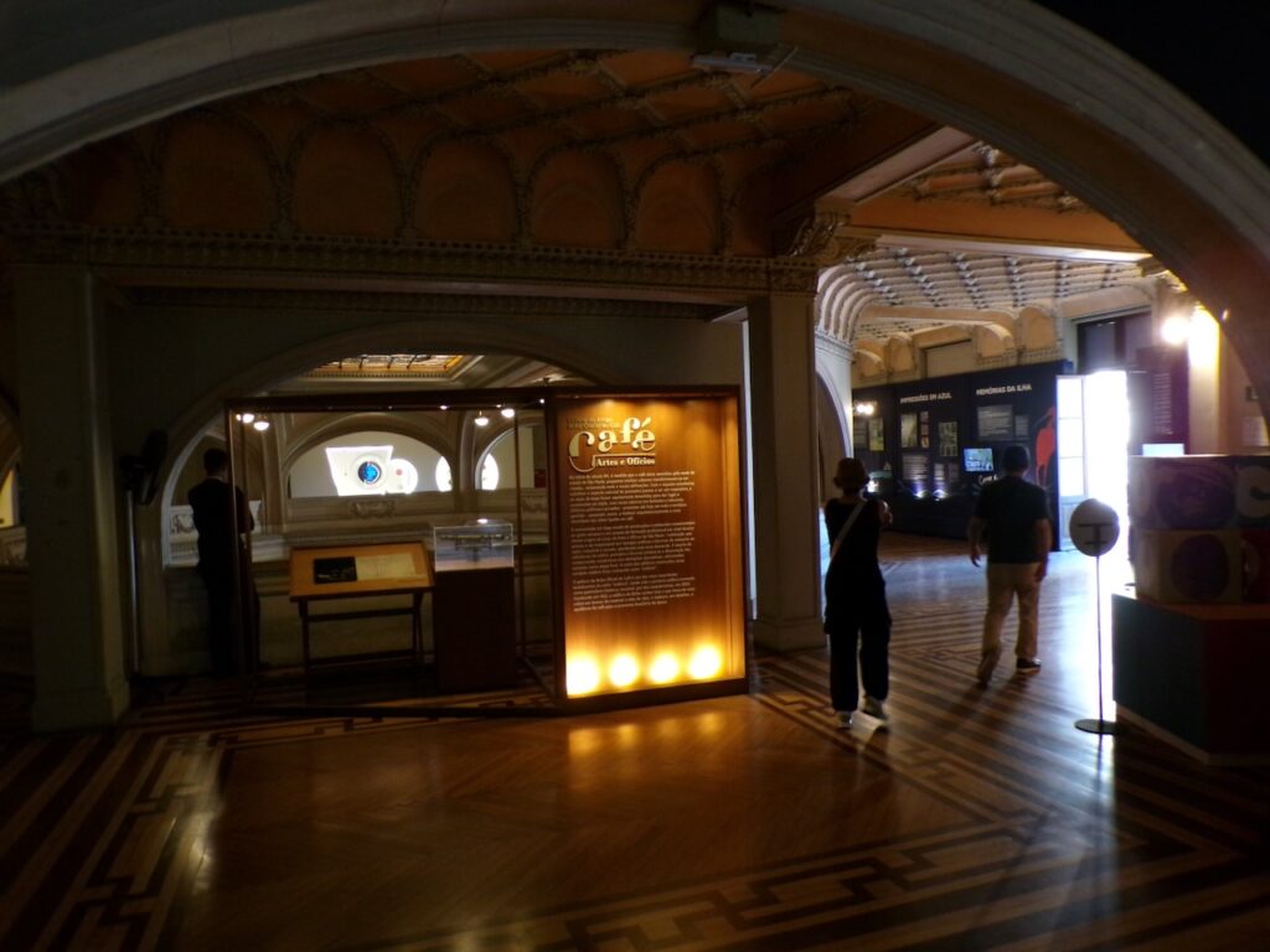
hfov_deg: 71.6
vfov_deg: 56.8
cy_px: 476
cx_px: 635
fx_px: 881
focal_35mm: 24
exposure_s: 1/34
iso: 460
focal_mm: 4.3
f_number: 3
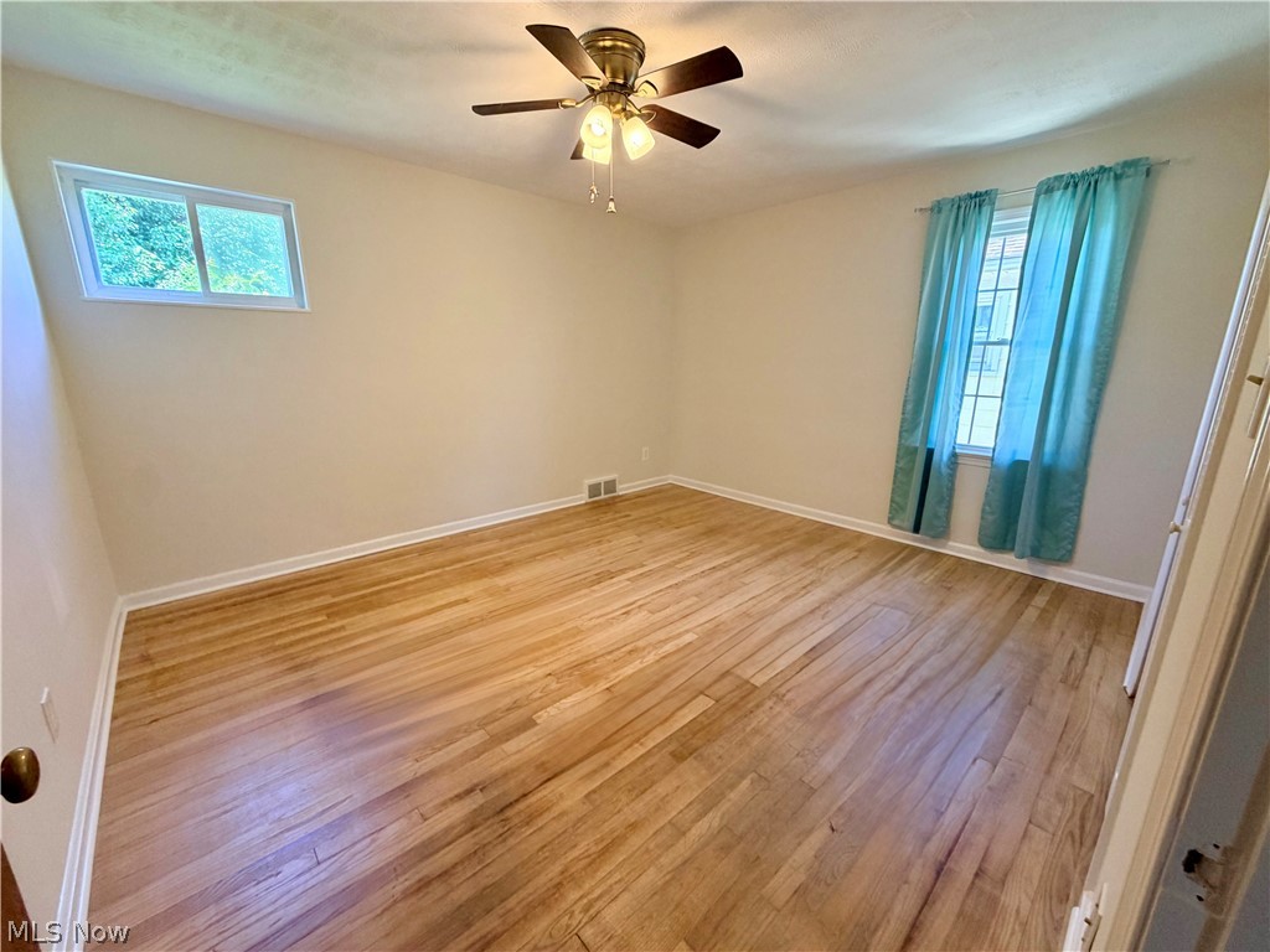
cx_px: 635
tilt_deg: -12.8
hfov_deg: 102.1
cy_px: 476
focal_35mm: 14
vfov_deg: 85.7
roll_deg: -0.4
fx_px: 514
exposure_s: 1/60
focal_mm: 2.22
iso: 200
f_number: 2.2
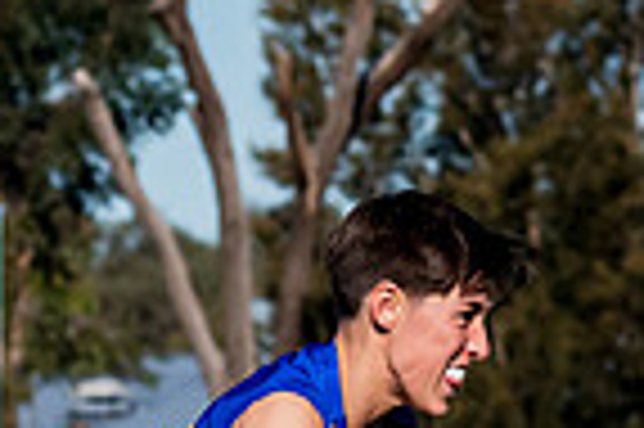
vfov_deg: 1.5
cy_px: 306
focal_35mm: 929
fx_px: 16600
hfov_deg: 2.2
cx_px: 448
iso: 800
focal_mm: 150
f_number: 11
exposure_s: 1/2000
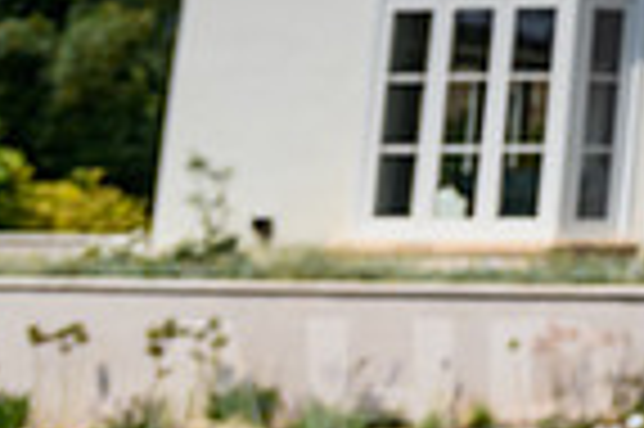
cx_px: 1335
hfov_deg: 14.9
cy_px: -181
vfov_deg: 12.1
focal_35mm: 109
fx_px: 1948
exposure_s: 1/800
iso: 125
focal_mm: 24
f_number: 4
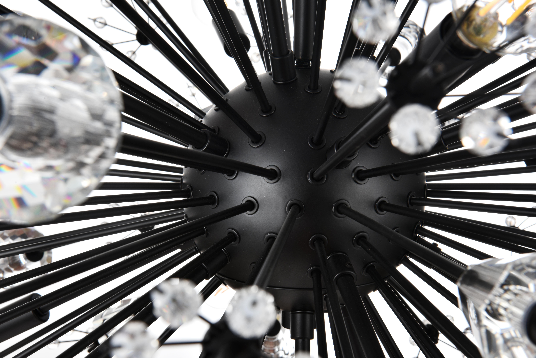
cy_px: 179
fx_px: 1042
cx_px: 268
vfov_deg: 19.5
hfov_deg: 28.8
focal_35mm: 70
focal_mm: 70
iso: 80
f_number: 22
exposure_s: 1/100
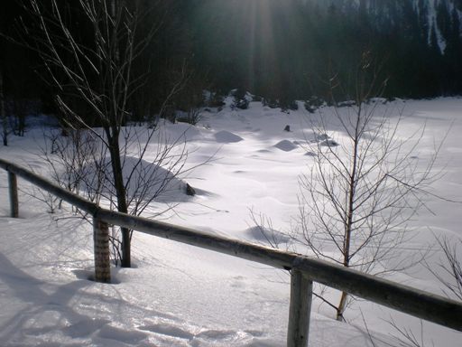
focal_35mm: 38
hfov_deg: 49.0
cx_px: 231
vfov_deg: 37.7
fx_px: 507
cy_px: 174
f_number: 4.6
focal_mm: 6.3
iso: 50
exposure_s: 1/714
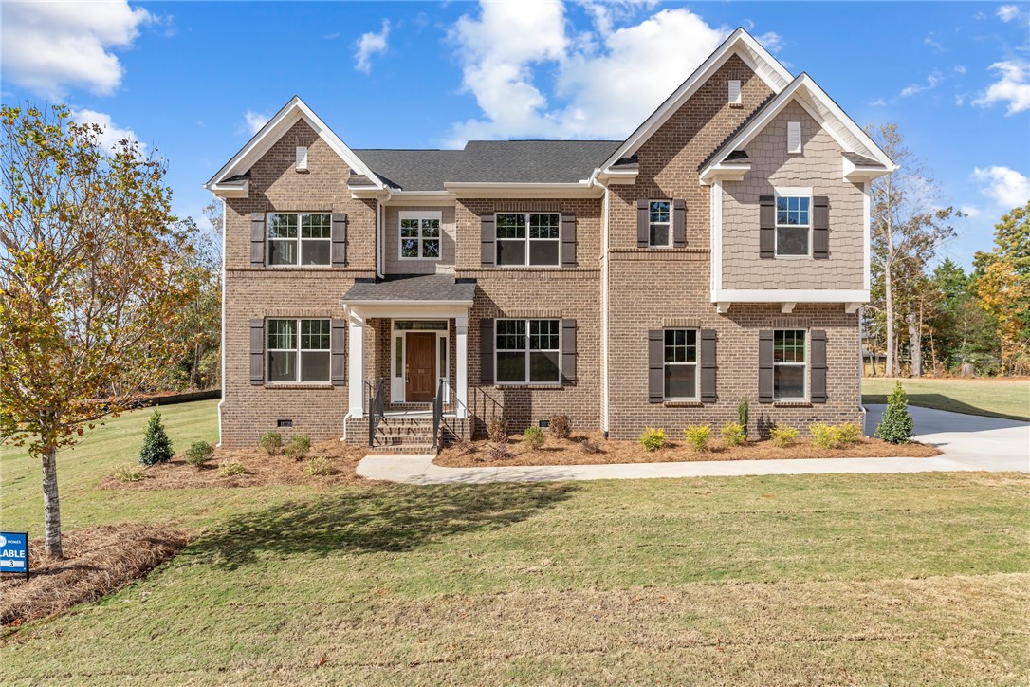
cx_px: 515
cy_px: 344
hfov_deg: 92.9
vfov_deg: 70.1
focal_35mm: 17
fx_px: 489
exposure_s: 1/640
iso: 100
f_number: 5.6
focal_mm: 17.1
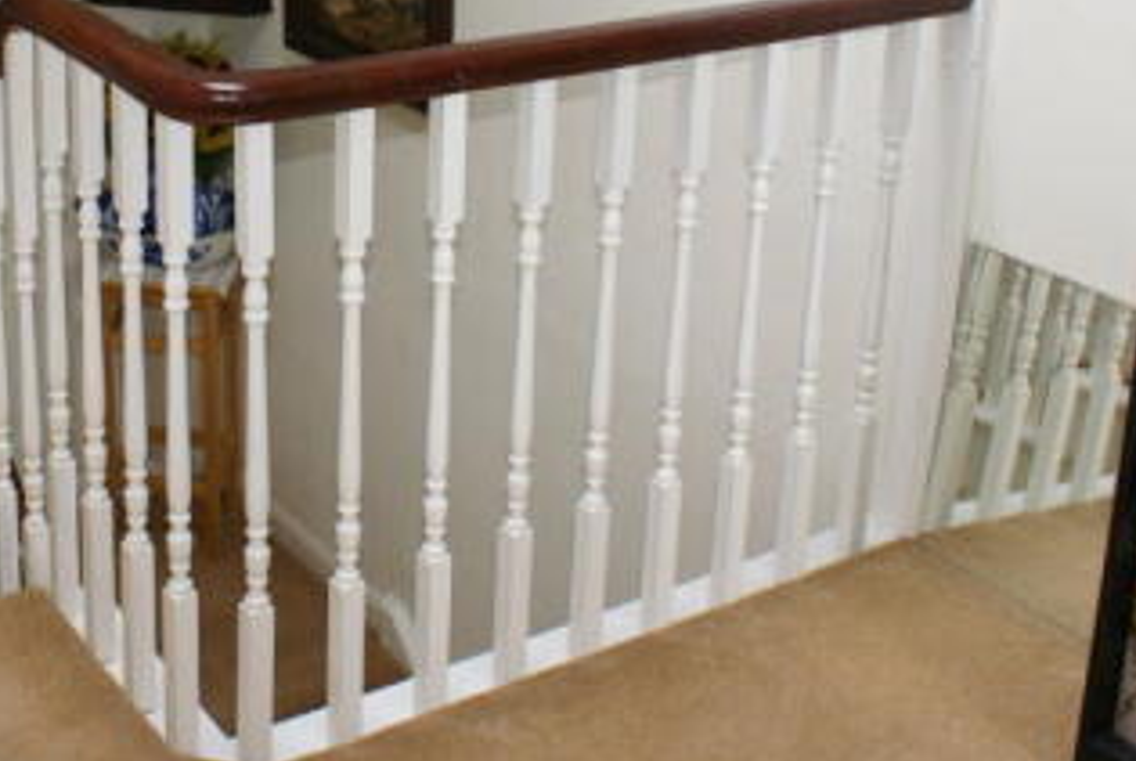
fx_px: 1770
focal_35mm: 56
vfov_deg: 23.4
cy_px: 31
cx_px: 359
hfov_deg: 35.2
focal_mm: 18
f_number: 5
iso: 800
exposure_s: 1/15
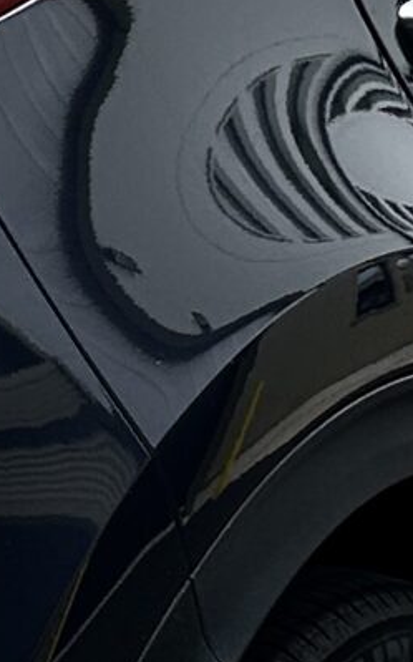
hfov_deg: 7.3
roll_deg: -1.8
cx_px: -260
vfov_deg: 11.8
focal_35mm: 177
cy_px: 300
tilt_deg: -4.9
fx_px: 3191
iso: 50
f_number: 1.5
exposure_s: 1/1724
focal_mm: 5.7
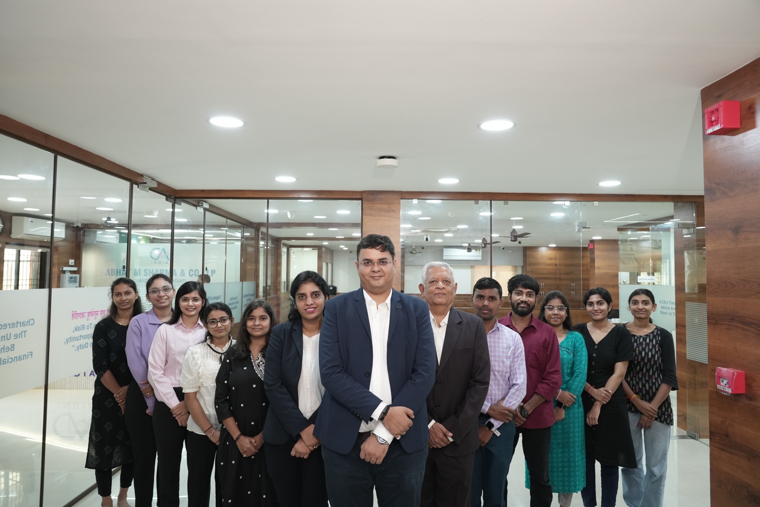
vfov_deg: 53.1
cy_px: 254
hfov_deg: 73.7
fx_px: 507
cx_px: 380
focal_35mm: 24
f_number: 5
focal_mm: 24
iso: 1600
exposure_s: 1/125
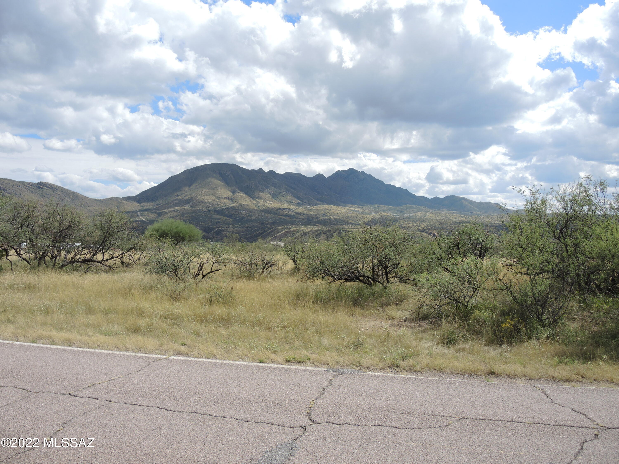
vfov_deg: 49.7
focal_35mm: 28
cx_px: 310
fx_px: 501
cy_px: 232
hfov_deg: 63.4
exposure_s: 1/1600
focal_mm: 6
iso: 80
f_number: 2.8
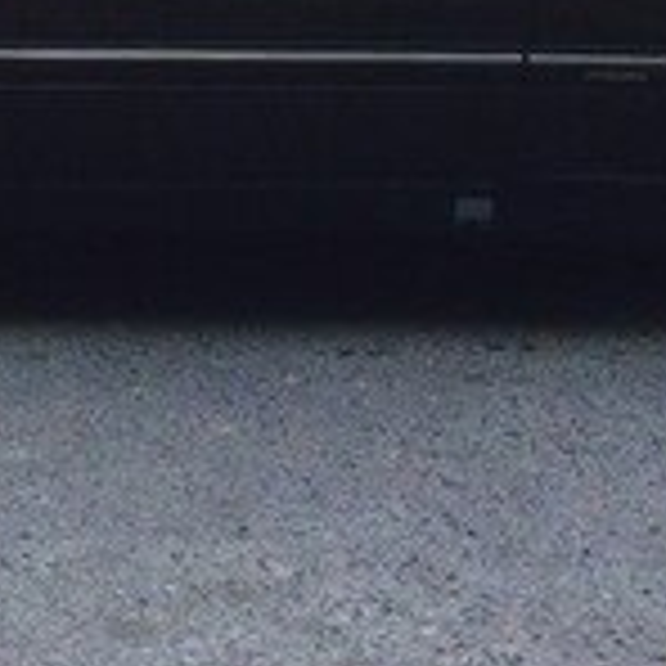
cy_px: -245
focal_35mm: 114
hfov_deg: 14.9
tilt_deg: -6.1
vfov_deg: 14.5
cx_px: -86
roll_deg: +1.6
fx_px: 2481
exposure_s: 1/461
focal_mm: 4.15
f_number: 2.2
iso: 32
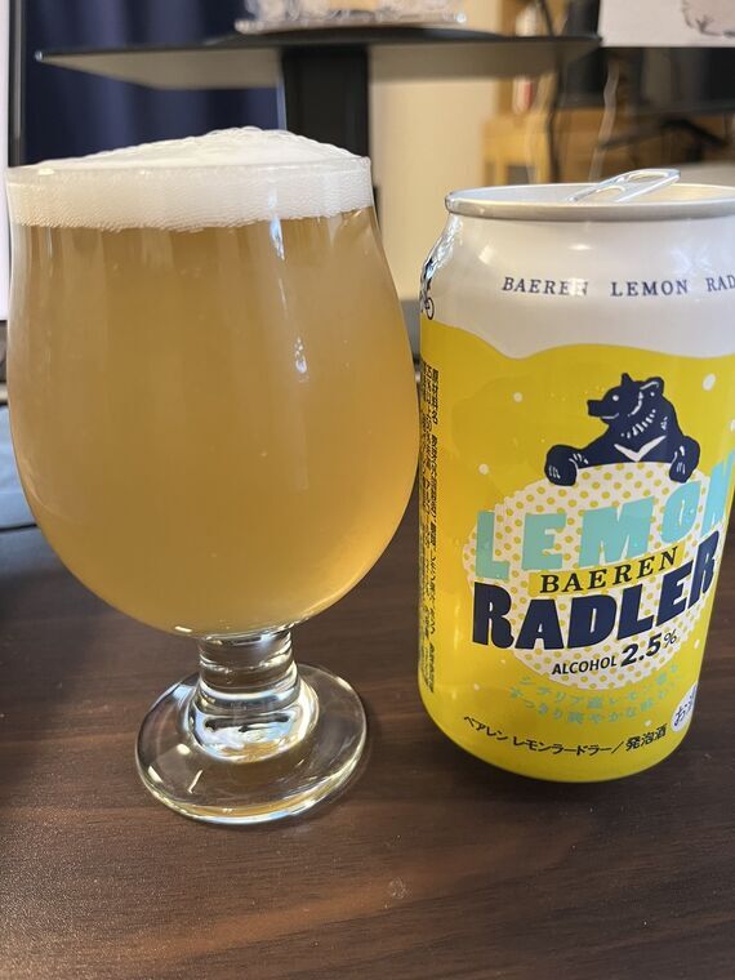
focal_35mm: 26
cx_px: 368
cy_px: 490
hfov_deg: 53.1
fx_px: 736
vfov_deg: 67.3
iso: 400
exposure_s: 1/60
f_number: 1.6
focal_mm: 5.1
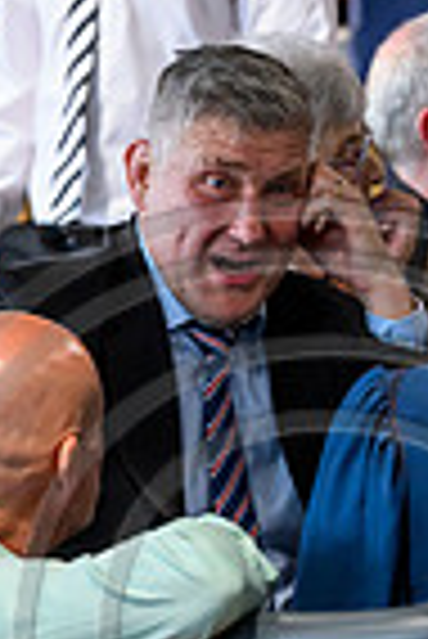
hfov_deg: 5.0
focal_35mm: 278
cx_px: 293
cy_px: 648
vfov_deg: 7.4
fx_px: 4945
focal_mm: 88
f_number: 3.2
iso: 4000
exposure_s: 1/250
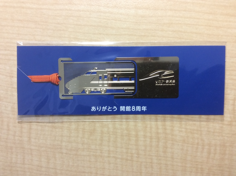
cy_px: 88
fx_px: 218
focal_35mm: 32
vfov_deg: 44.0
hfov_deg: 56.9
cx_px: 118
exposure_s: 1/24
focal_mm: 3.3
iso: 64
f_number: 2.4
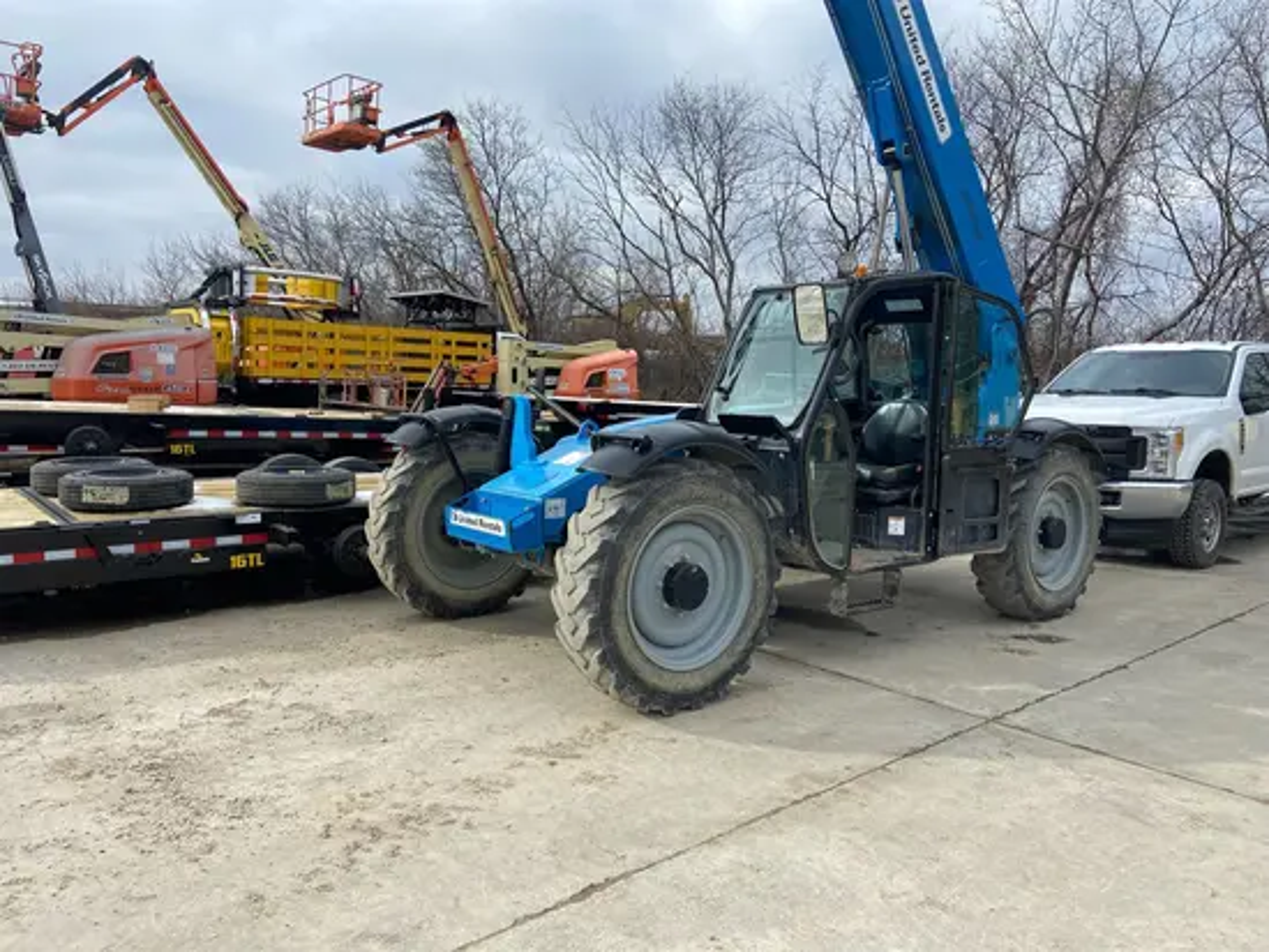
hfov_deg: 67.3
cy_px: 476
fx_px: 954
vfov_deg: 53.1
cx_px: 634
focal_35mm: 26
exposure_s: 1/1182
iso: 32
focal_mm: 4.25
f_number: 1.8
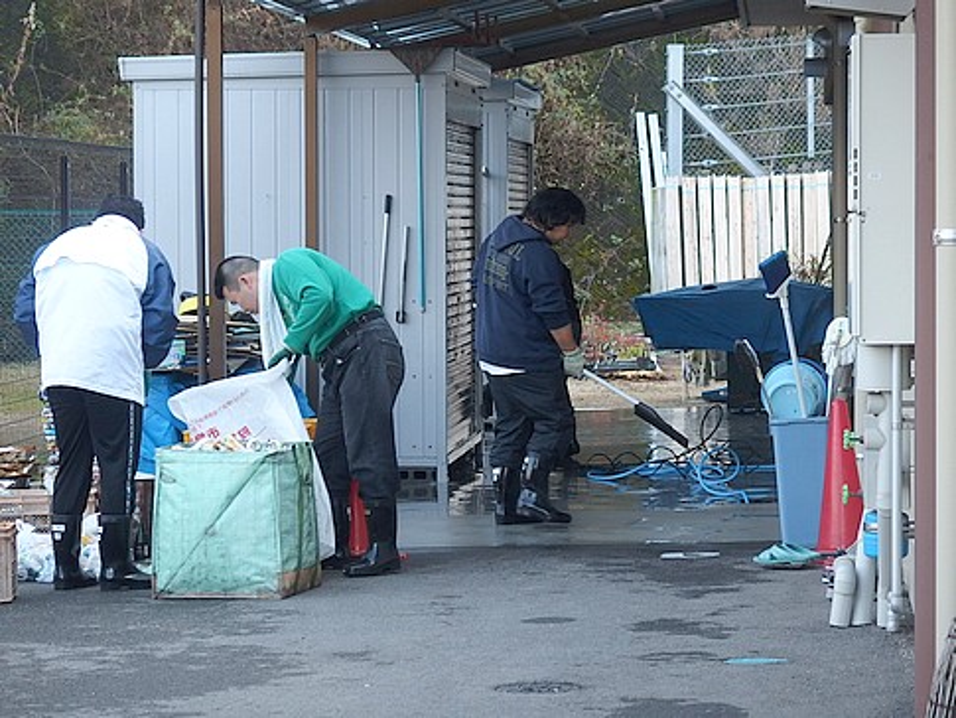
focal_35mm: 130
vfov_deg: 11.4
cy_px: 359
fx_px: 3591
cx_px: 478
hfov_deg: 15.2
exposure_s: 1/200
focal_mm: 23.5
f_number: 2.8
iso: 100
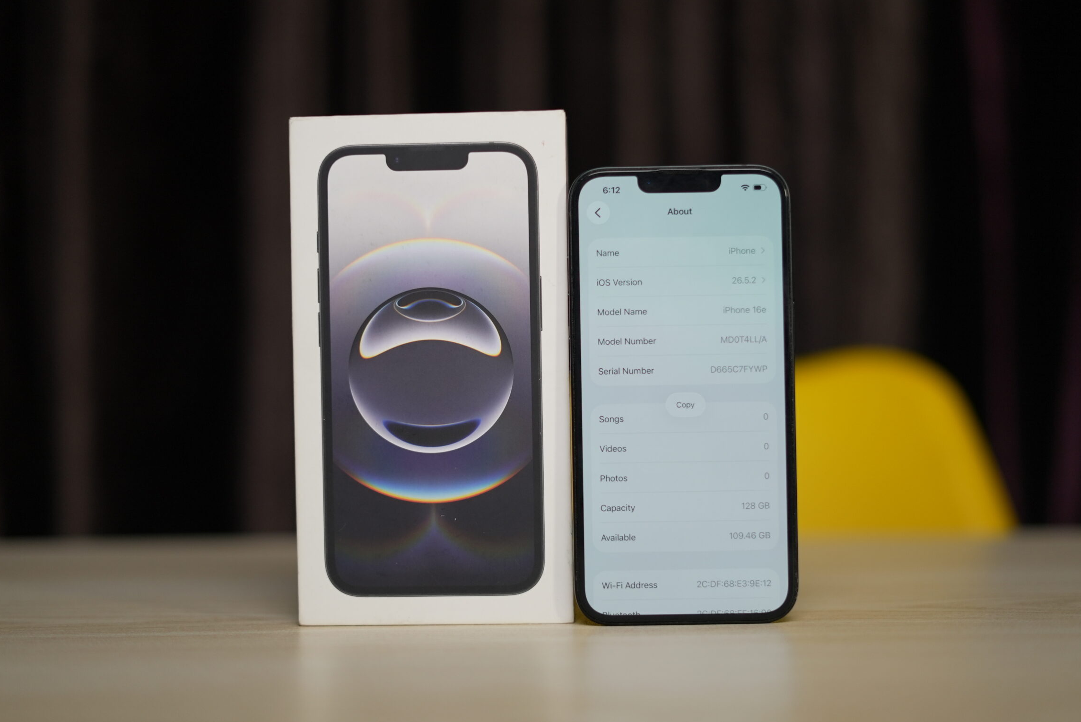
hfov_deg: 35.6
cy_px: 342
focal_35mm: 56
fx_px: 1682
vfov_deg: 24.2
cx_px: 542
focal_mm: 50
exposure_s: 1/100
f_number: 1.8
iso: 500
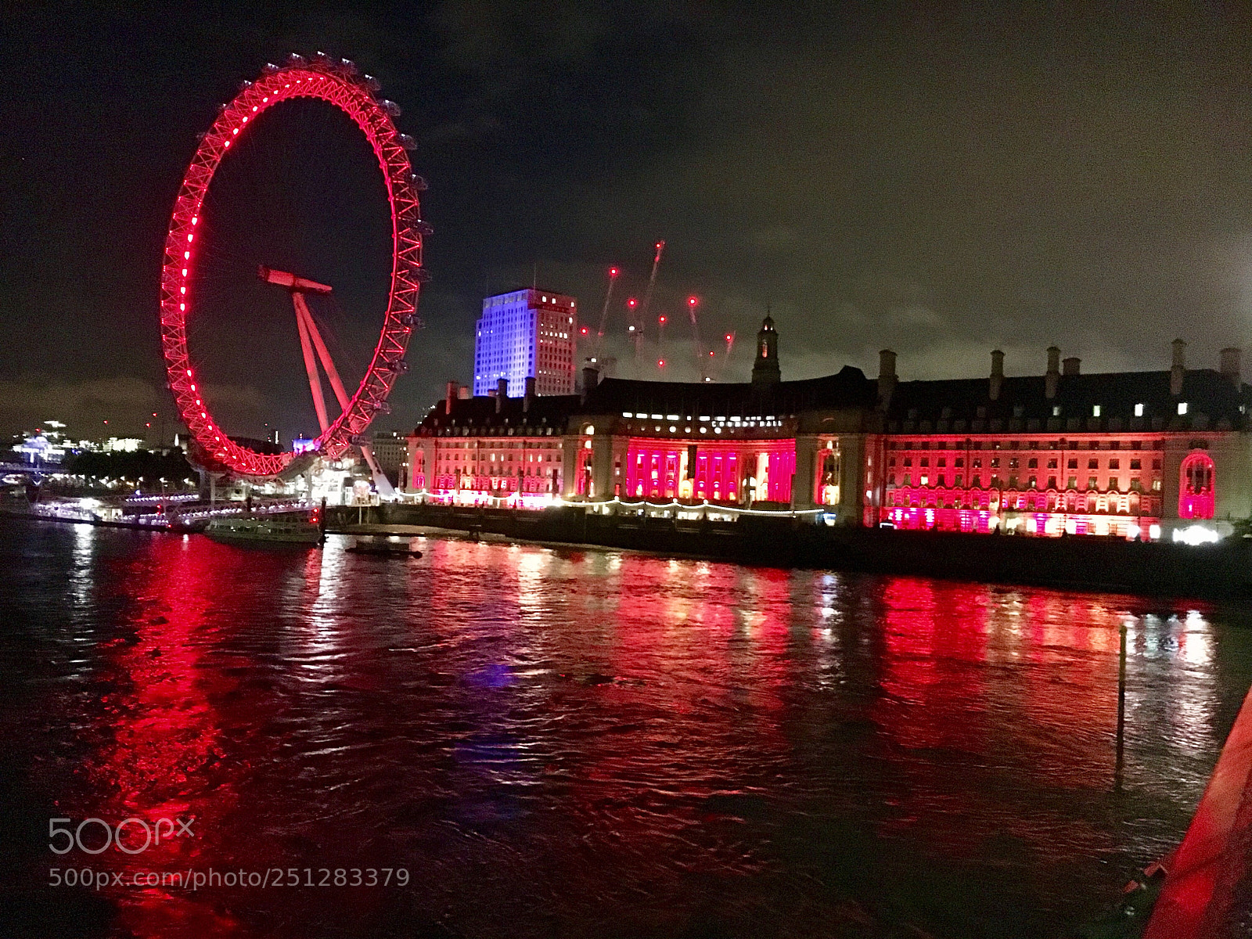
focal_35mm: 29
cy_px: 470
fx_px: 1049
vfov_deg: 48.2
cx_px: 626
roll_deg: -2.5
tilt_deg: +1.8
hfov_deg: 61.7
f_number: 2.2
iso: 2000
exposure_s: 1/17
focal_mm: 4.15
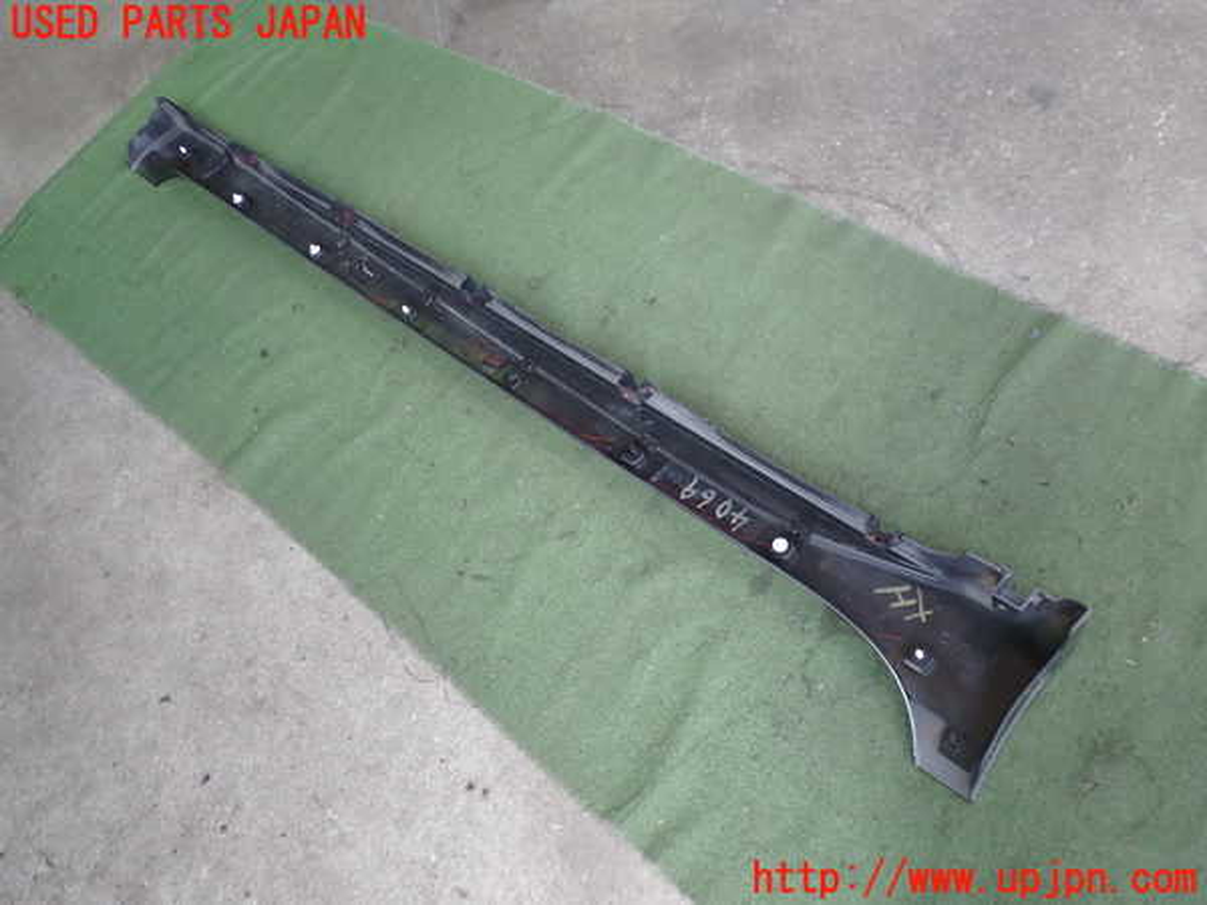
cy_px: 452
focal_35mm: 30
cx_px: 604
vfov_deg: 46.8
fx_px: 1046
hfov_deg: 60.0
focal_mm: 5.4
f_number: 2.3
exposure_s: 1/60
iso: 125
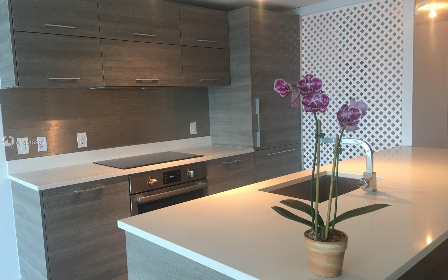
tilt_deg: -5.7
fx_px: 379
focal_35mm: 31
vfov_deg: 40.6
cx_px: 226
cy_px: 143
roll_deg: +1.0
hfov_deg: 61.2
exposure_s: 1/15
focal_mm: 4.15
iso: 25
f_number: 2.2
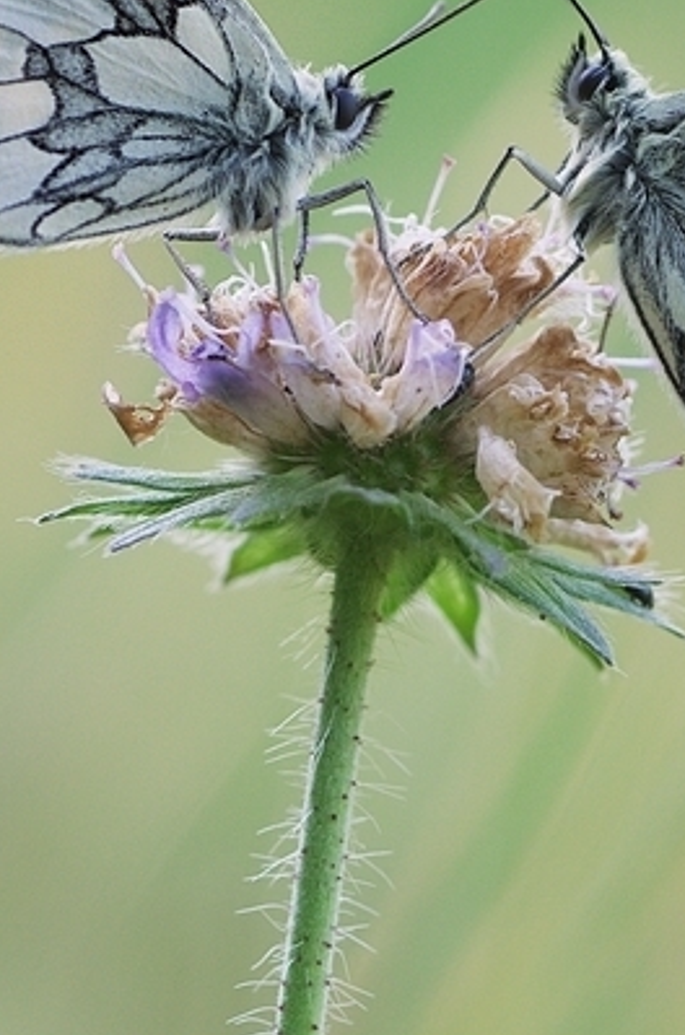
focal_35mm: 338
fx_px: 9697
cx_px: 431
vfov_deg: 6.1
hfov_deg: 4.0
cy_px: 763
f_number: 6.3
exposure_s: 1/100
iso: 200
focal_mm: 90
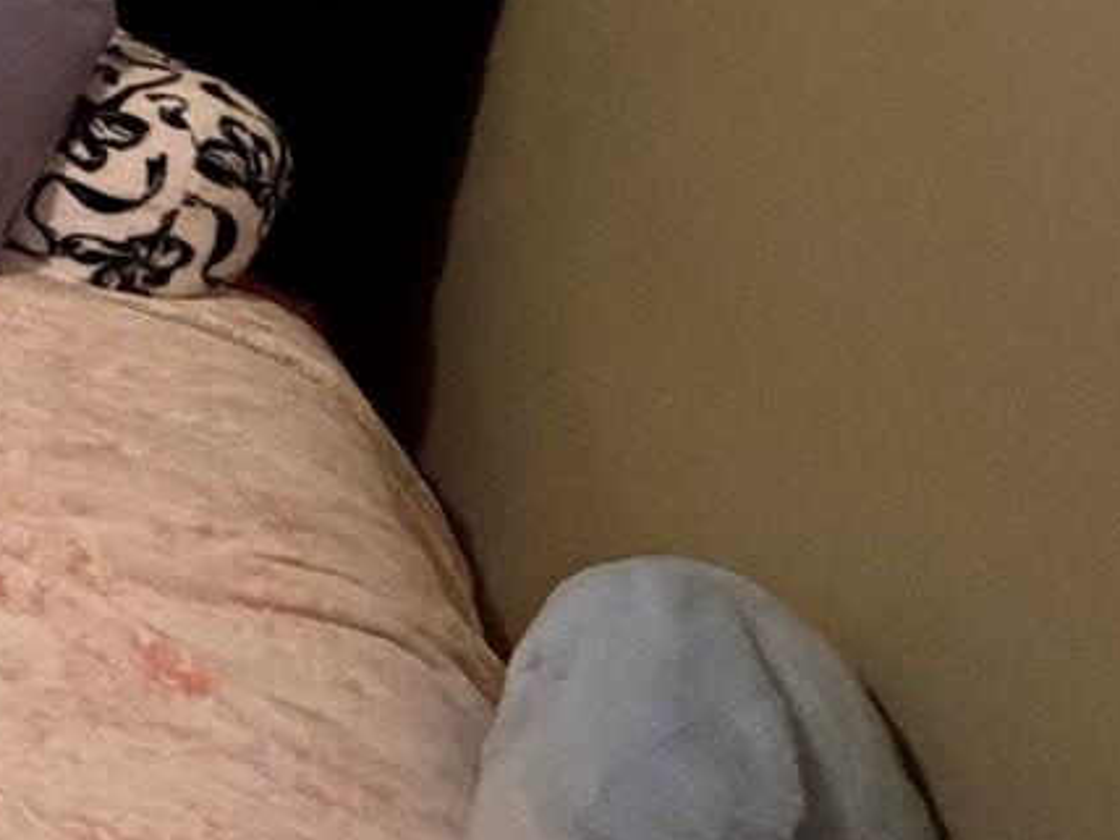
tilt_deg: -9.2
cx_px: -1233
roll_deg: -0.9
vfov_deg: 19.4
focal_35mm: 67
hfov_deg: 17.7
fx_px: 2168
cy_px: -387
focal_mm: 2.22
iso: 1000
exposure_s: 1/40
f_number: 2.2
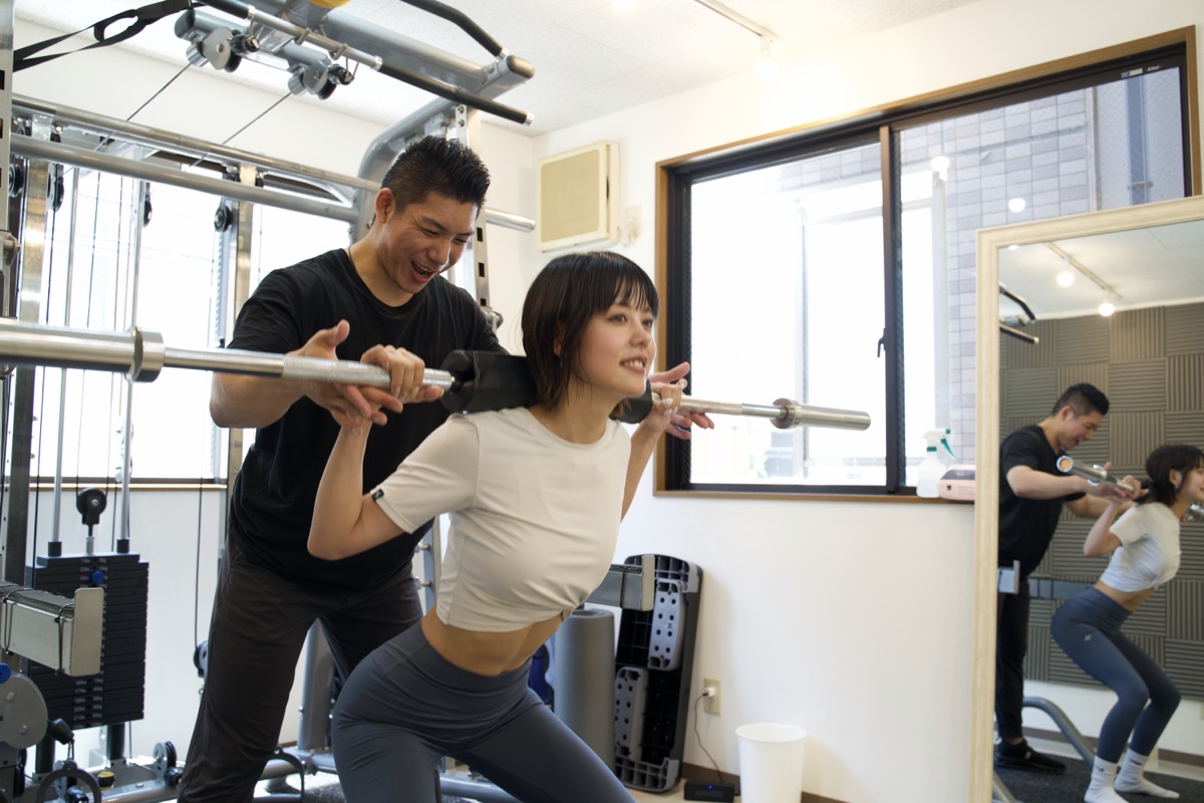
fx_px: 1003
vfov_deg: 43.6
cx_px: 602
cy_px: 402
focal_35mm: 30
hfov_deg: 61.9
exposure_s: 1/60
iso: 800
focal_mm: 30
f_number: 4.5
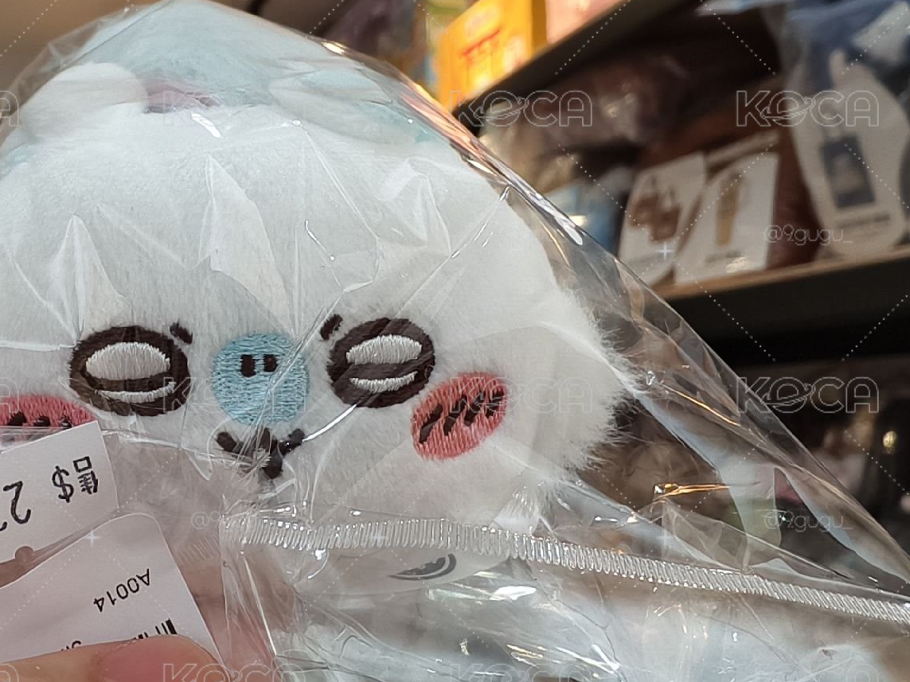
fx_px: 1104
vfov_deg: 34.1
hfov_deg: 44.0
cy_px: 251
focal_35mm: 42
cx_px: 283
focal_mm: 2.32
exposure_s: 1/60
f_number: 2
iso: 485
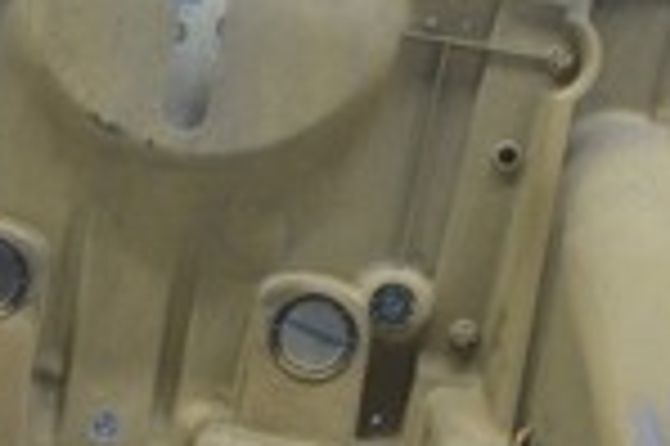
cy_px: 160
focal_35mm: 142
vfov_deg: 9.6
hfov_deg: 13.9
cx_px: -207
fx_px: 2640
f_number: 5.6
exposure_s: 1/15
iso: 400
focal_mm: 22
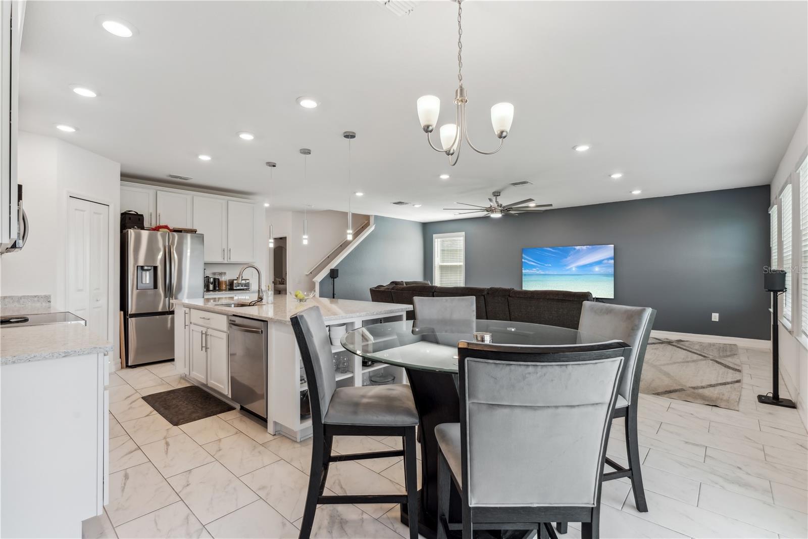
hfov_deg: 96.7
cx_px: 404
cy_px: 270
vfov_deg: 73.7
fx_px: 359
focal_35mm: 16
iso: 200
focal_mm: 16
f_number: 9
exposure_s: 1/15
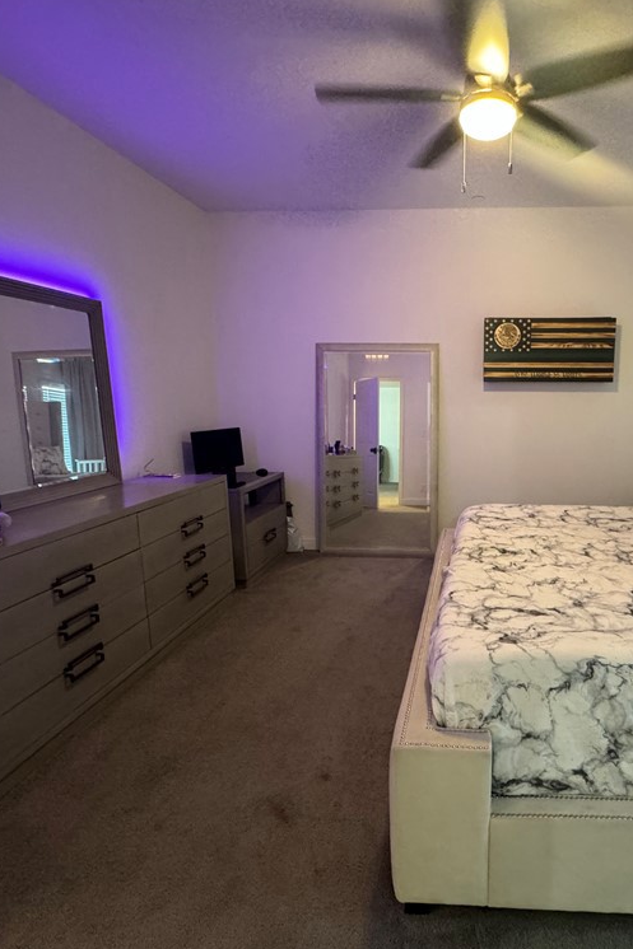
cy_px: 476
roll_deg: -0.4
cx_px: 451
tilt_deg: -9.8
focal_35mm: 20
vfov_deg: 84.0
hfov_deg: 59.6
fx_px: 528
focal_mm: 2.22
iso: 800
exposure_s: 1/60
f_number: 2.2
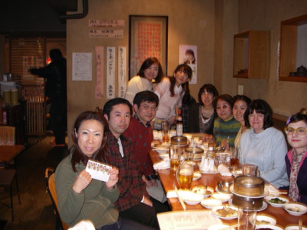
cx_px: 154
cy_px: 115
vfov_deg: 37.7
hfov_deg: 49.0
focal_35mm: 38
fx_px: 337
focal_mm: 6.3
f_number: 3.3
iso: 250
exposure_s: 1/40
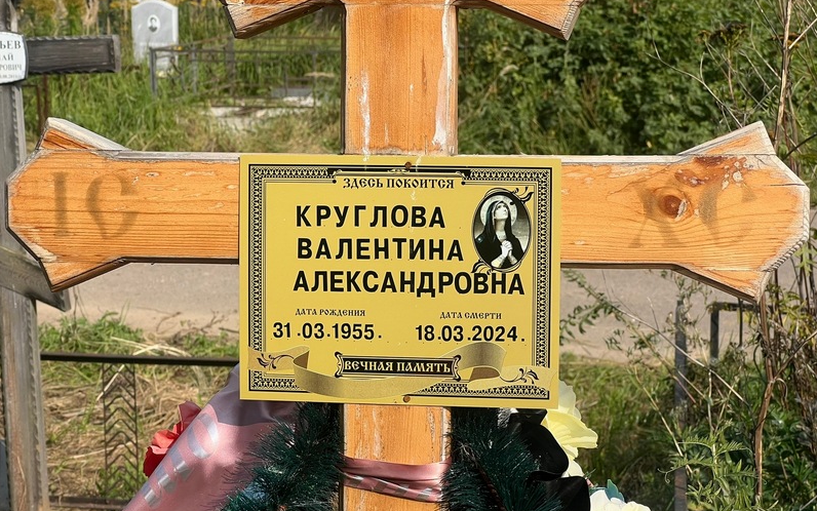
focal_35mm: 82
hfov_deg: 25.2
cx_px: 408
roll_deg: +0.4
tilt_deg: -9.0
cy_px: 288
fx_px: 1826
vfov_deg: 15.9
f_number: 2.8
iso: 32
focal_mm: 9
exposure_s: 1/809
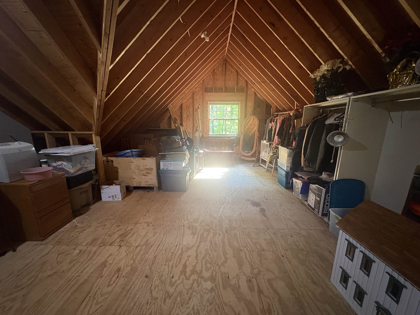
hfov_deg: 98.2
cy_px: 165
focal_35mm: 15
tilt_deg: -12.4
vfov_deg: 81.7
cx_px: 211
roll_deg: +0.6
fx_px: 182
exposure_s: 1/60
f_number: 2.2
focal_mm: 2.22
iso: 500
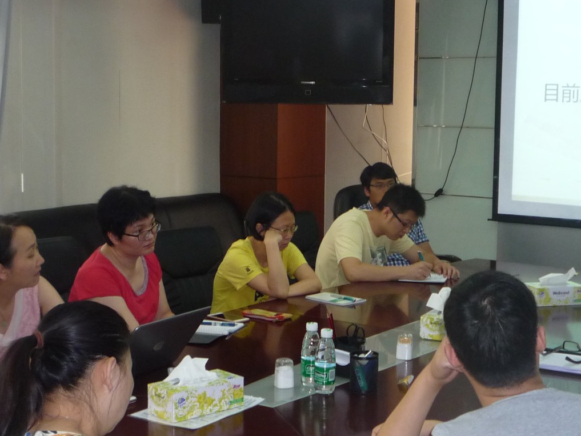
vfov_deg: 24.8
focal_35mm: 59
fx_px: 990
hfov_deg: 32.6
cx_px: 358
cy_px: 214
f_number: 3.3
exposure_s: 1/30
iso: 200
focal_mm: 5.2
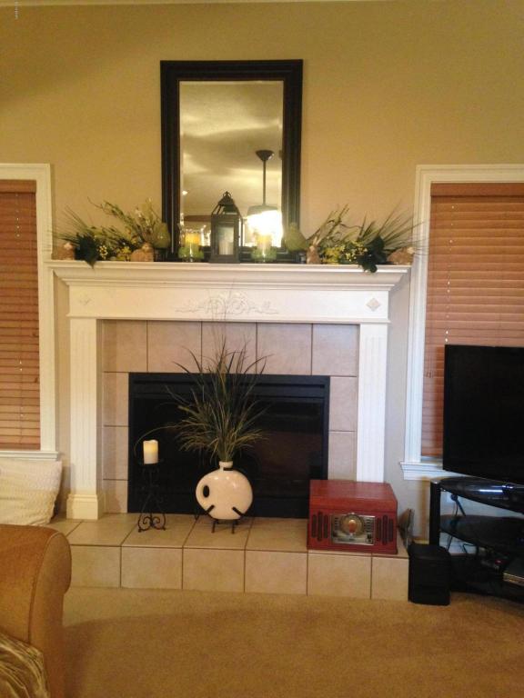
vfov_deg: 55.4
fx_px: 666
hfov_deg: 42.9
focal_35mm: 33
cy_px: 349
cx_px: 262
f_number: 2.4
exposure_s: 1/15
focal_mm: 4.12
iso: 400
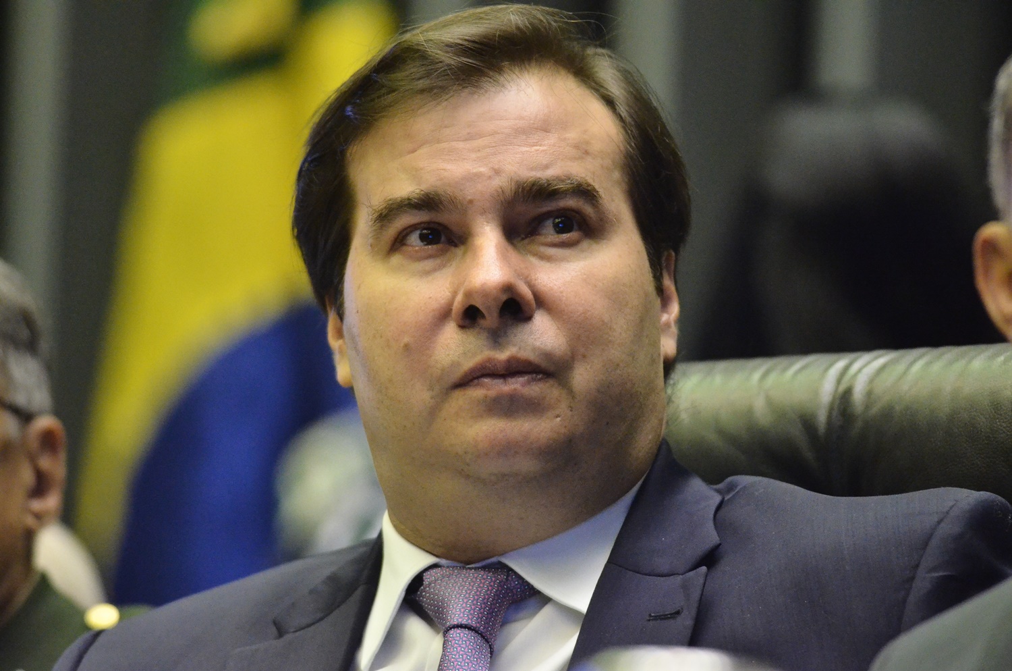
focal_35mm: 450
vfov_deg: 3.0
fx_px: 12626
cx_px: 506
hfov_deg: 4.6
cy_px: 336
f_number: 4
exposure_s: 1/125
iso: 4000
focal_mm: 300
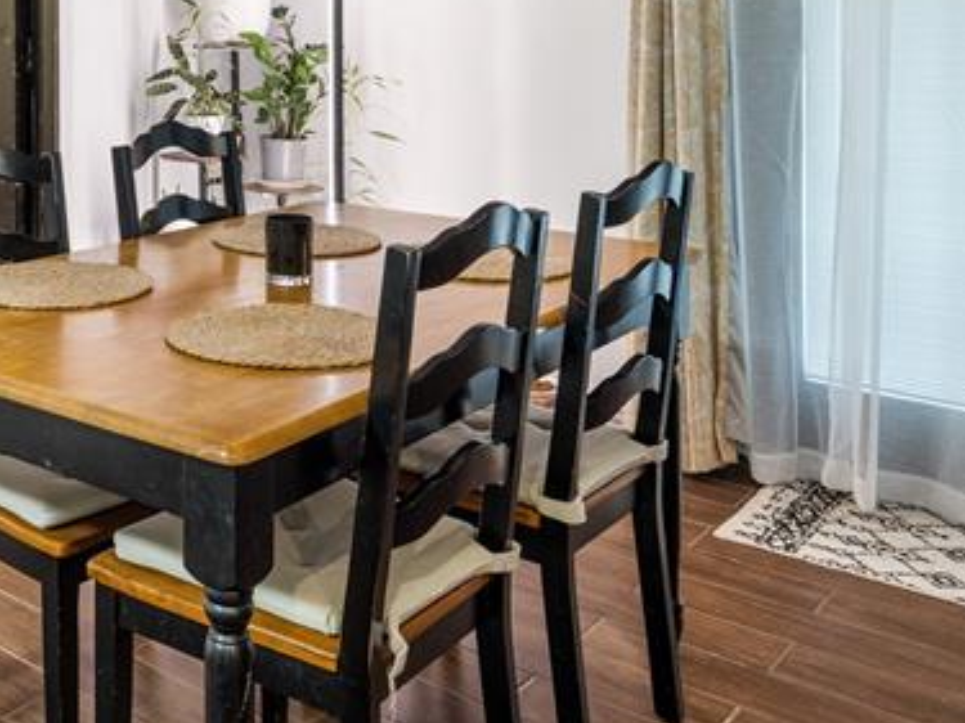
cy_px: 21
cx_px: 118
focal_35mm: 42
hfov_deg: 41.7
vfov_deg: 32.0
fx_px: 1170
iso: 200
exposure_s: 1
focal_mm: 16
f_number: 7.1
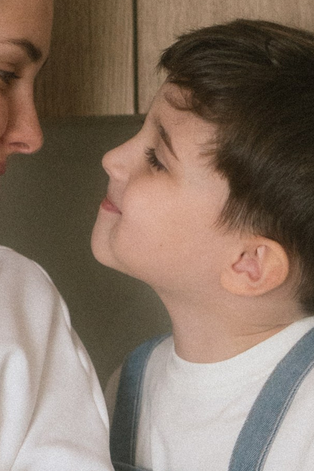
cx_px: 18
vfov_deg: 12.8
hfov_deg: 8.6
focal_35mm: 159
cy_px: 452
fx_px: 2078
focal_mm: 35
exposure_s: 1/400
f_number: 2
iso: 1000
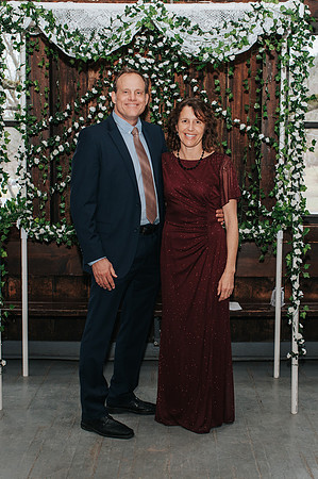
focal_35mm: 56
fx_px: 746
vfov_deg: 35.6
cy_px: 256
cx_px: 185
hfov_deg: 24.0
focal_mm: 35
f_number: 4.5
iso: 1000
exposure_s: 1/200
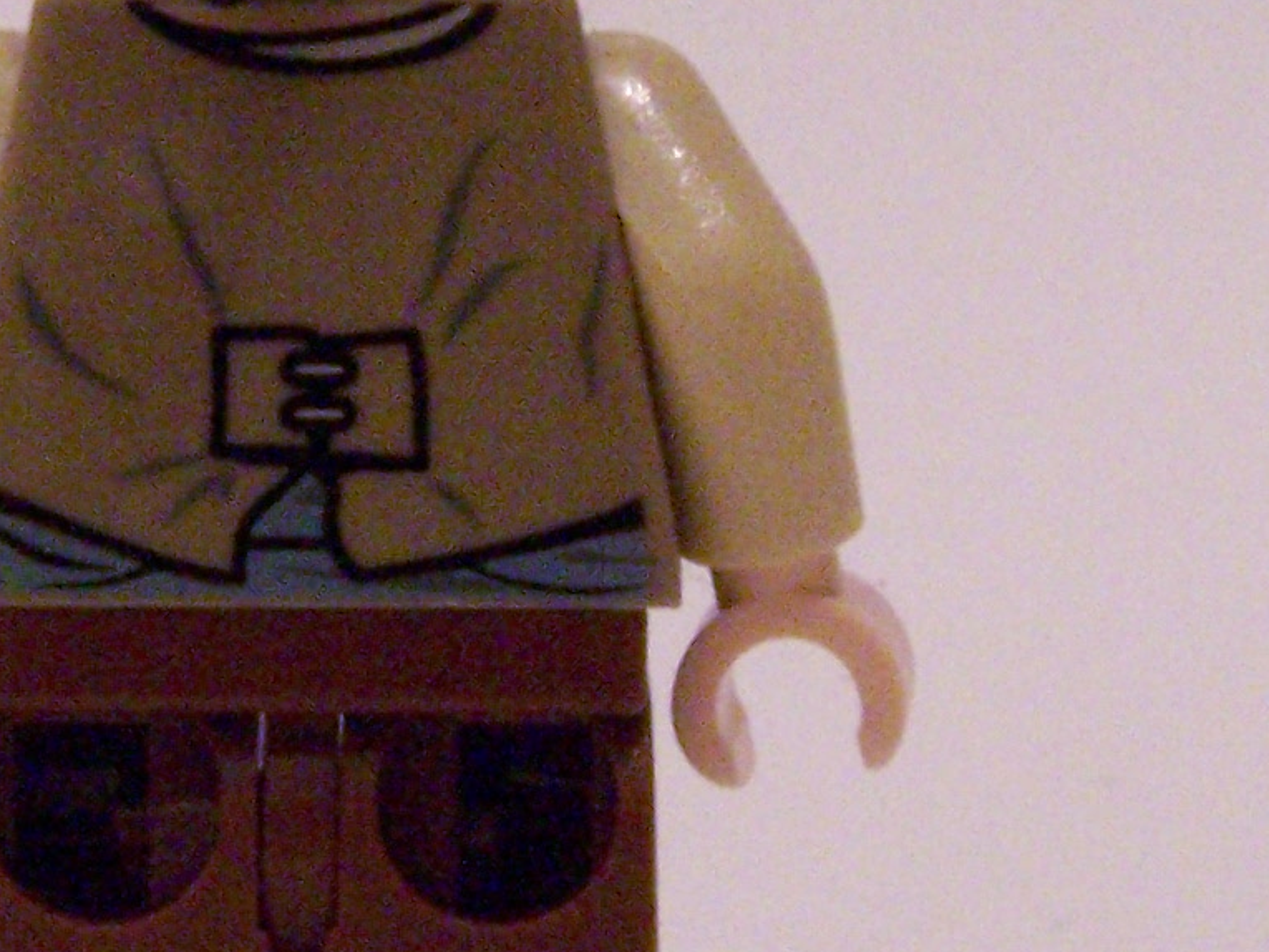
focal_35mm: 128
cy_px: 257
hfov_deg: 15.4
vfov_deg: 11.6
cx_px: 370
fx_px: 4693
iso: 400
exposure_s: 1/4
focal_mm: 6.3
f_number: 8
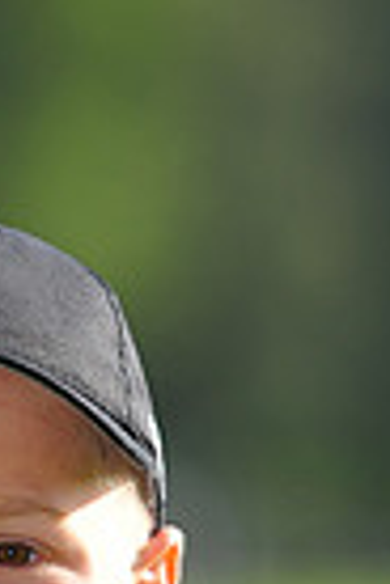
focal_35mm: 843
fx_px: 13698
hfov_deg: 1.6
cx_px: 81
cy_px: 817
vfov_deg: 2.4
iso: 200
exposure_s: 1/1000
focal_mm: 200
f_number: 4
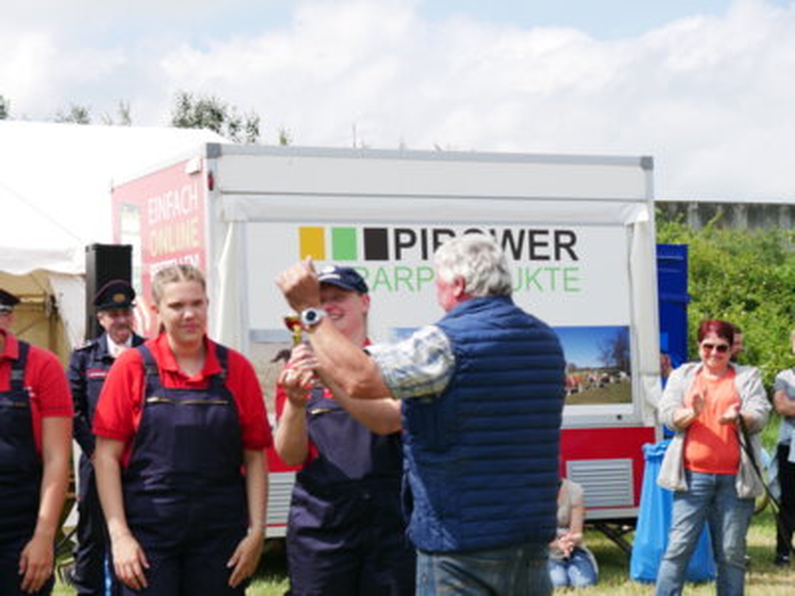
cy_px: 298
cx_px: 398
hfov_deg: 23.3
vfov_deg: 17.6
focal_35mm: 84
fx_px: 1929
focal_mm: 42
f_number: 8
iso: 200
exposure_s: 1/320
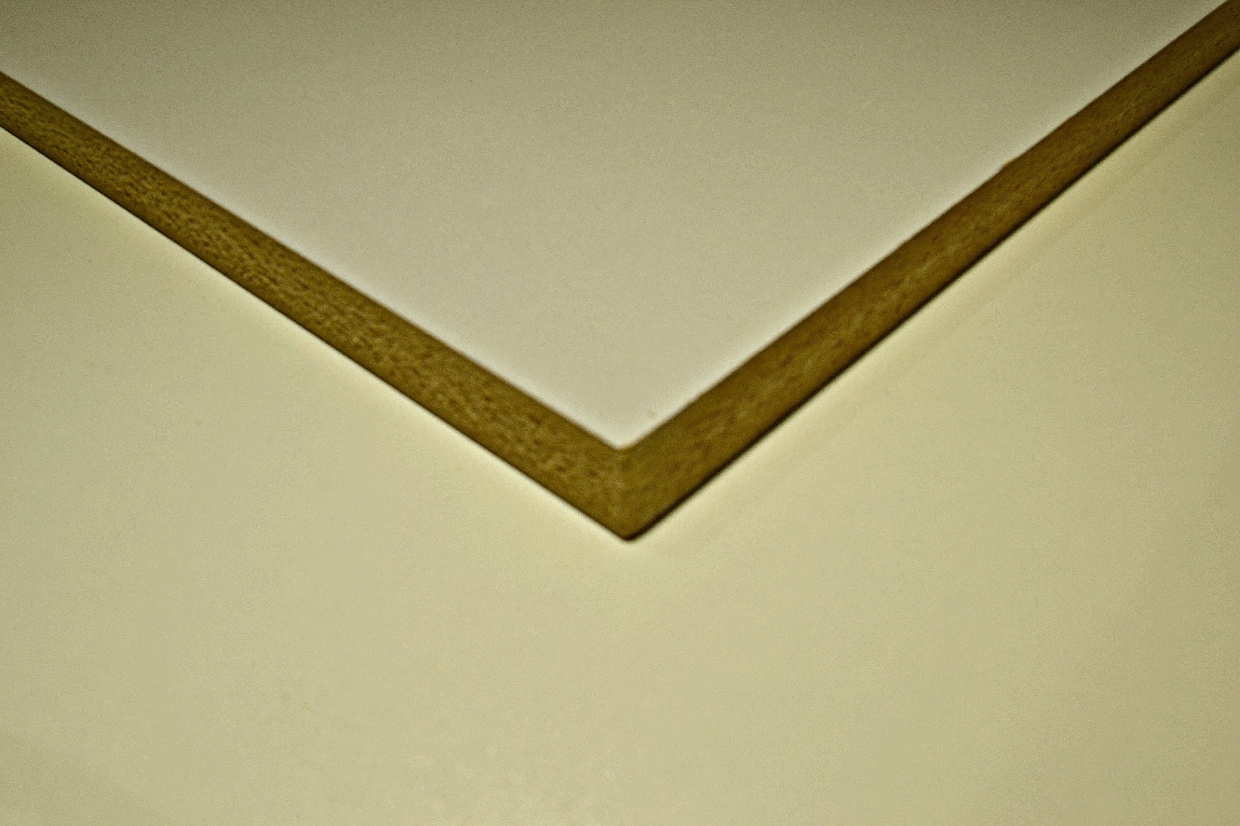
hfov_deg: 53.1
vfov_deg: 36.9
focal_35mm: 36
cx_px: 620
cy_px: 413
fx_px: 1240
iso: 125
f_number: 8
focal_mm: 24
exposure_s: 1/125
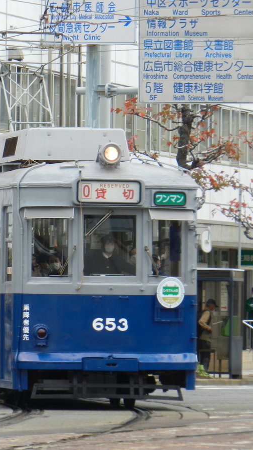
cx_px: 61
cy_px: 225
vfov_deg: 5.6
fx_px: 4569
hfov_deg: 3.2
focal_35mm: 383
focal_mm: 46.7
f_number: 5.2
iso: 160
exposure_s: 1/125
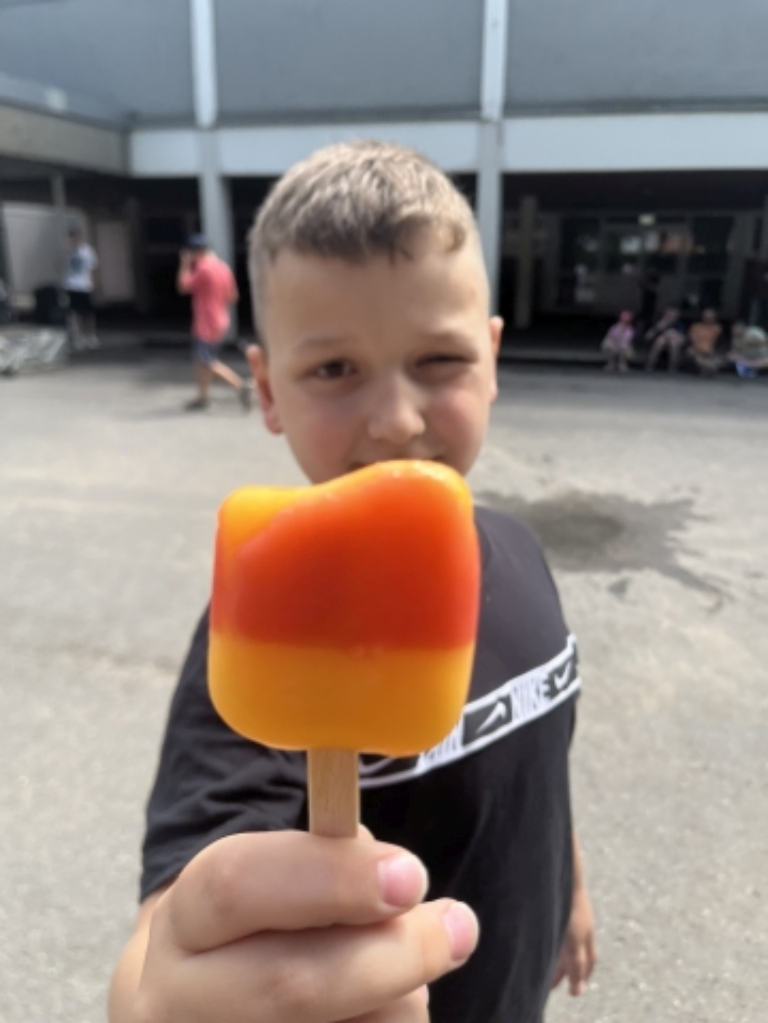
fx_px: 769
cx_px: 384
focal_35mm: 26
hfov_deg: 53.1
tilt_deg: -17.4
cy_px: 512
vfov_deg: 67.3
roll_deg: -2.0
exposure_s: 1/1325
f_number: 1.6
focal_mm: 5.1
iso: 50
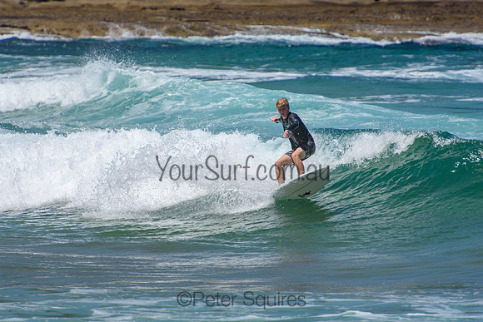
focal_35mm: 600
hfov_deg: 3.4
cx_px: 242
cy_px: 161
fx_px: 8052
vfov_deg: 2.3
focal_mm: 400
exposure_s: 1/2000
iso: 220
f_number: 5.6
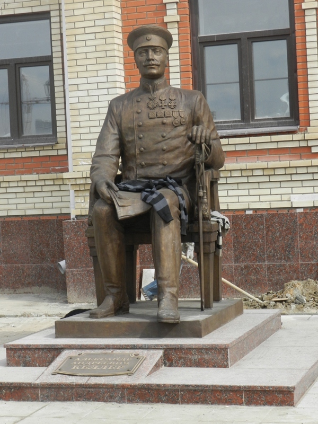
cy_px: 212
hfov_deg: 17.6
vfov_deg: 23.3
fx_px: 1029
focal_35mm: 84
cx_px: 159
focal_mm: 14.9
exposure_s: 1/640
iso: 160
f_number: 4.4
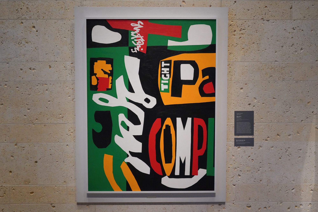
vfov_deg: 41.1
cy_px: 106
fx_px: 283
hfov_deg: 58.7
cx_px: 159
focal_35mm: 32
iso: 6400
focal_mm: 32
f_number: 13
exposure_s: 1/100
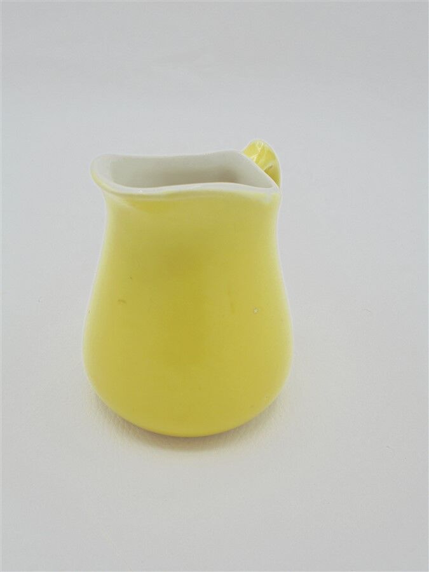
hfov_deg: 41.8
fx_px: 562
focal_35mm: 34
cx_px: 214
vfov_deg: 54.0
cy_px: 286
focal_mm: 6.1
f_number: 4
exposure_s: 1/60
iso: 100
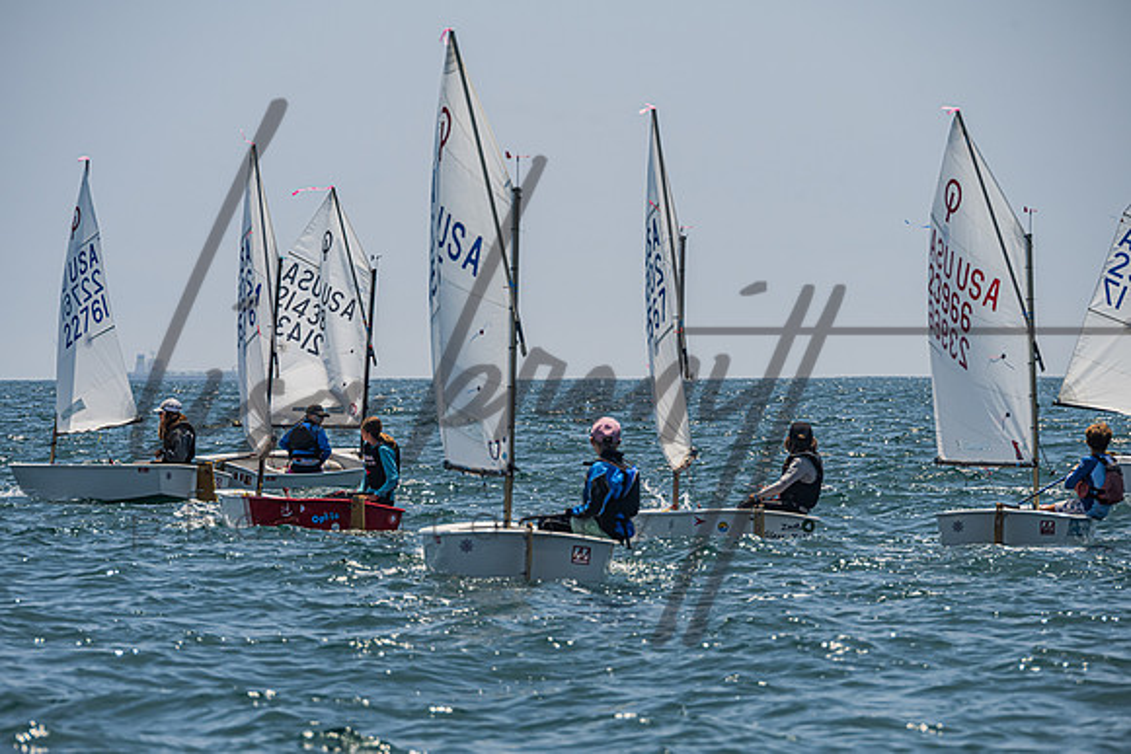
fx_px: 7511
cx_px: 546
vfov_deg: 5.8
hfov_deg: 8.6
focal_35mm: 239
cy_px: 429
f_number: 8
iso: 250
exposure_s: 1/1250
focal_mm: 210
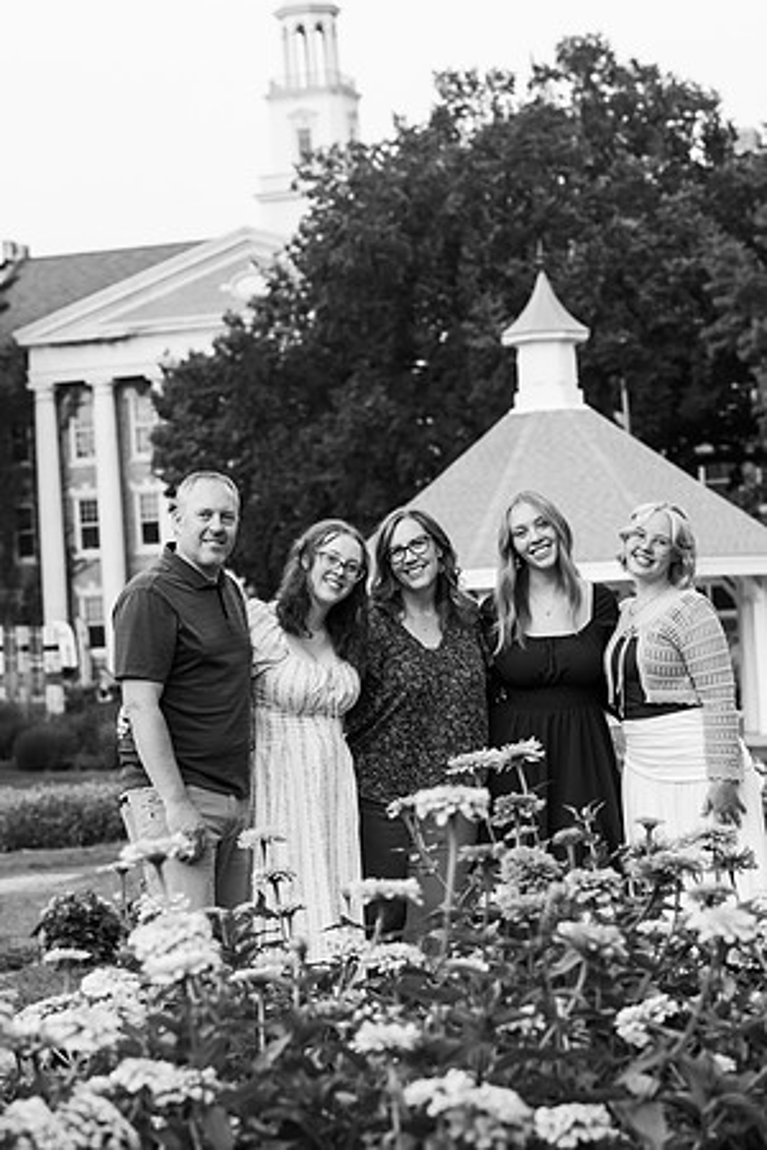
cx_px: 384
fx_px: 3196
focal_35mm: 100
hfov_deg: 13.7
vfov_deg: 20.4
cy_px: 575
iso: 2500
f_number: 5.6
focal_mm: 100
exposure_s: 1/320
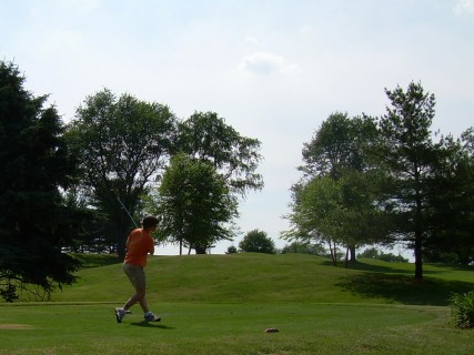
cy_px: 257
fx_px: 780
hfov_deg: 33.4
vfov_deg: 25.4
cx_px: 141
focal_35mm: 57
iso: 50
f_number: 4.6
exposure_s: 1/771
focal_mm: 6.3
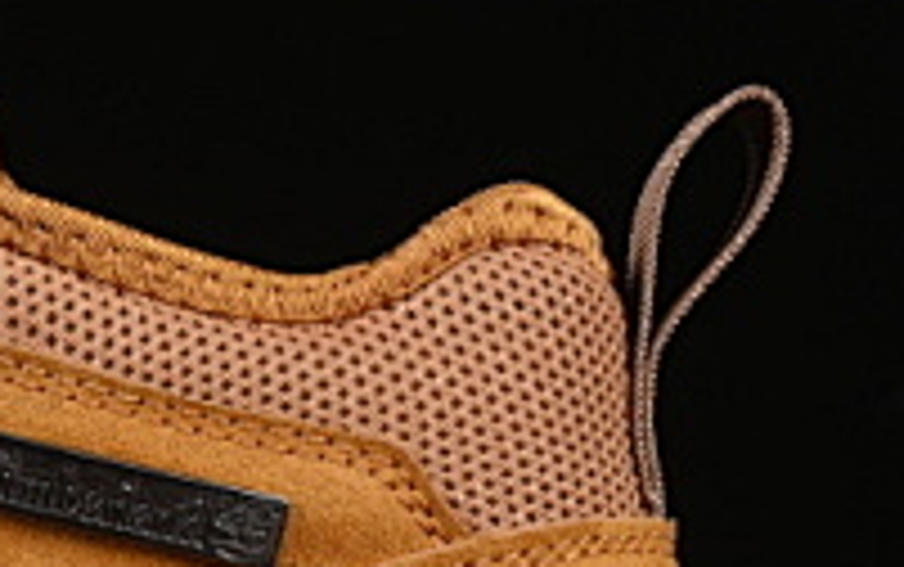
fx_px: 7496
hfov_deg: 6.8
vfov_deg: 4.3
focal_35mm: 304
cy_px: 484
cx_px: -387
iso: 160
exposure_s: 1/60
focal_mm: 50
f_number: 8
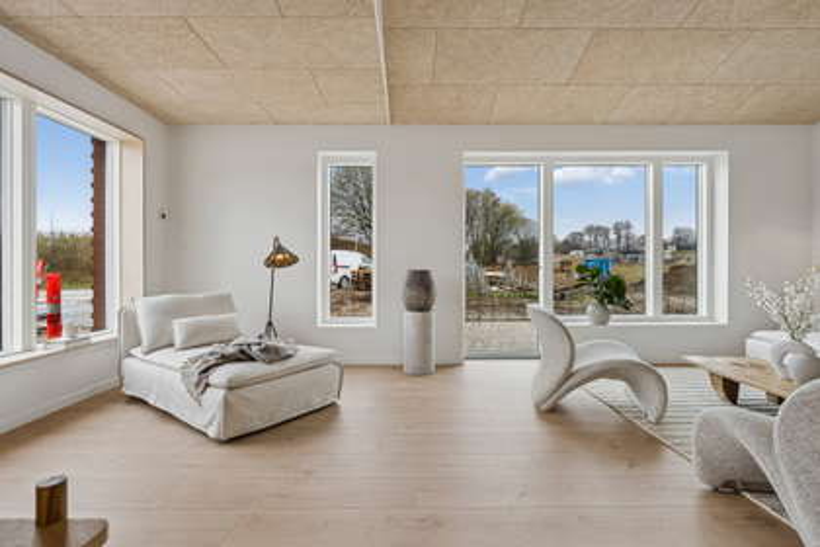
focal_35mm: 18
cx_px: 410
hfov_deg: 91.6
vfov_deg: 68.9
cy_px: 274
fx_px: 399
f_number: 8
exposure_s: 1/40
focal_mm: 17.5
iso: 200
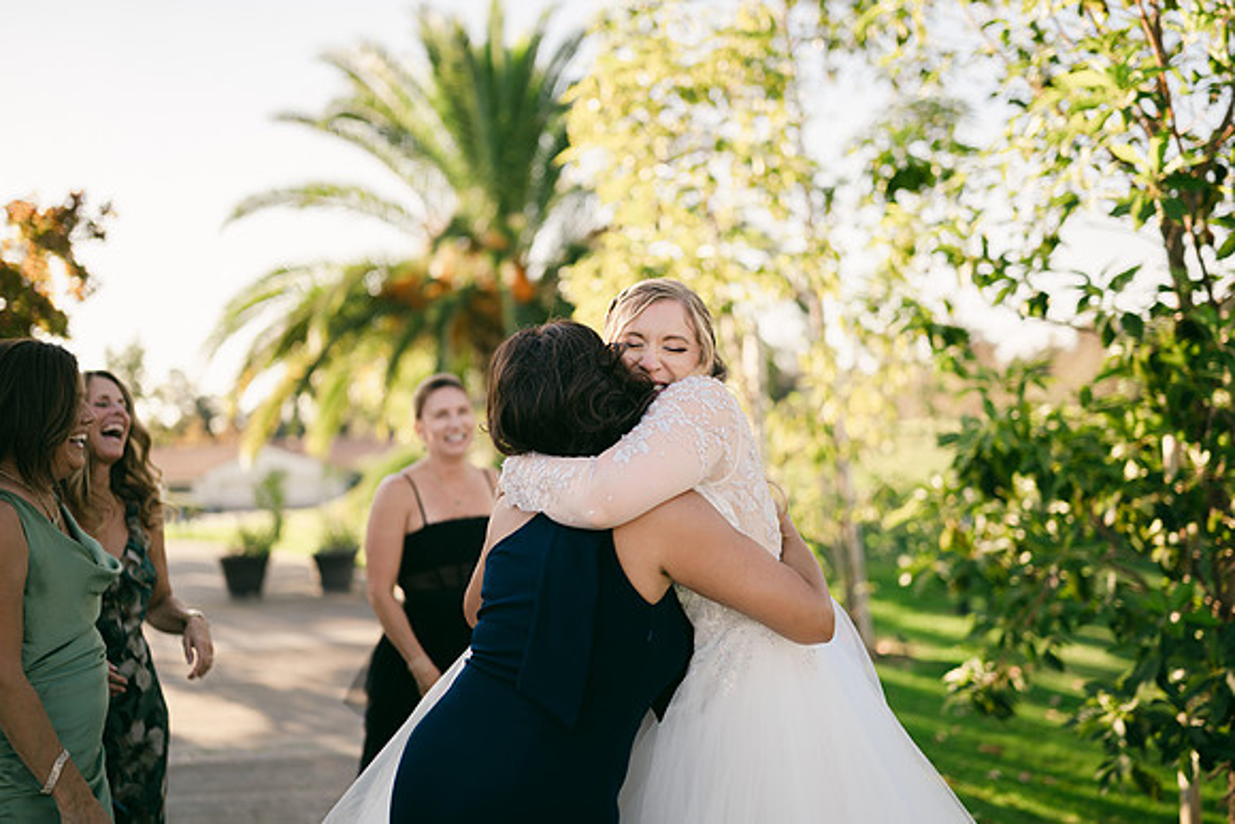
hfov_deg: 54.4
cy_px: 412
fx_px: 1201
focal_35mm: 35
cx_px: 618
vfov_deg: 37.9
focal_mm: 35
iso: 64
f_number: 1.3
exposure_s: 1/1250
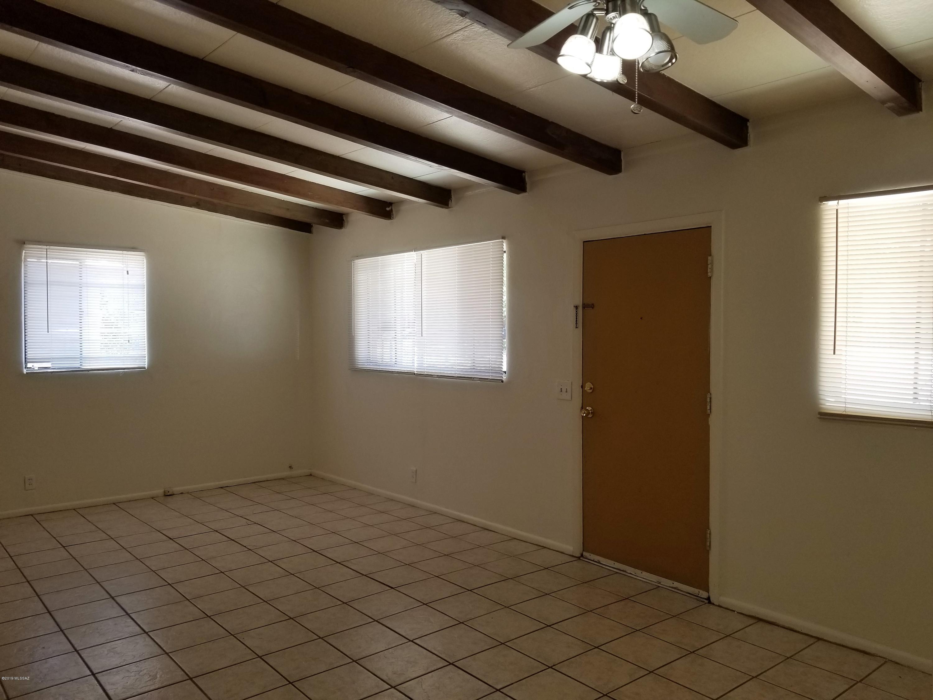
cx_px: 466
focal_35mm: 26
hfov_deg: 67.3
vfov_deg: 53.1
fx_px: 701
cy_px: 350
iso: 64
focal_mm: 4.3
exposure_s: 1/120
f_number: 1.7
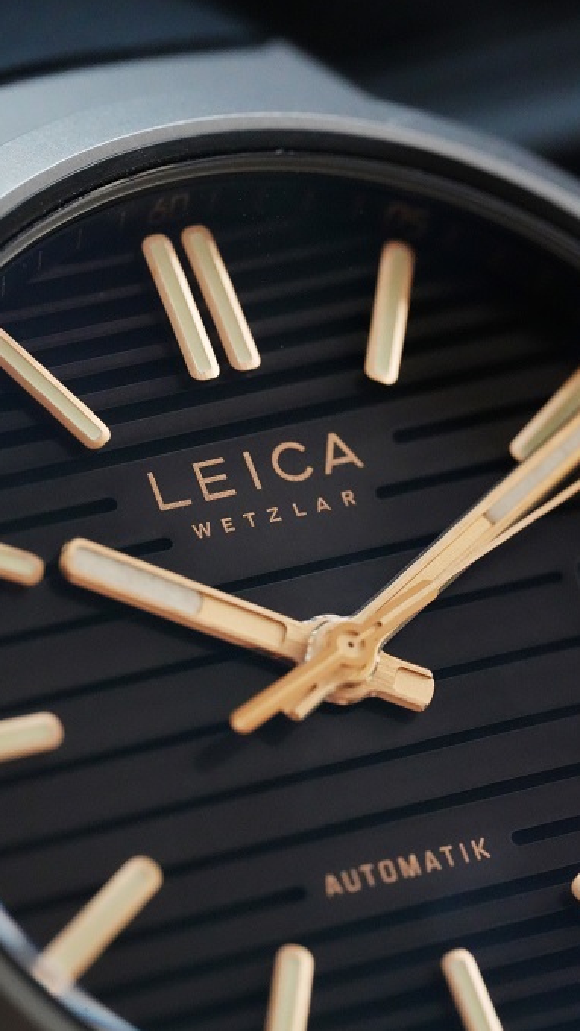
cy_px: 516
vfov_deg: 19.3
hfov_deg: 10.9
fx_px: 3034
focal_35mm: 111
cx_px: 268
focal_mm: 105
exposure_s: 1/250
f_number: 8
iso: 12800
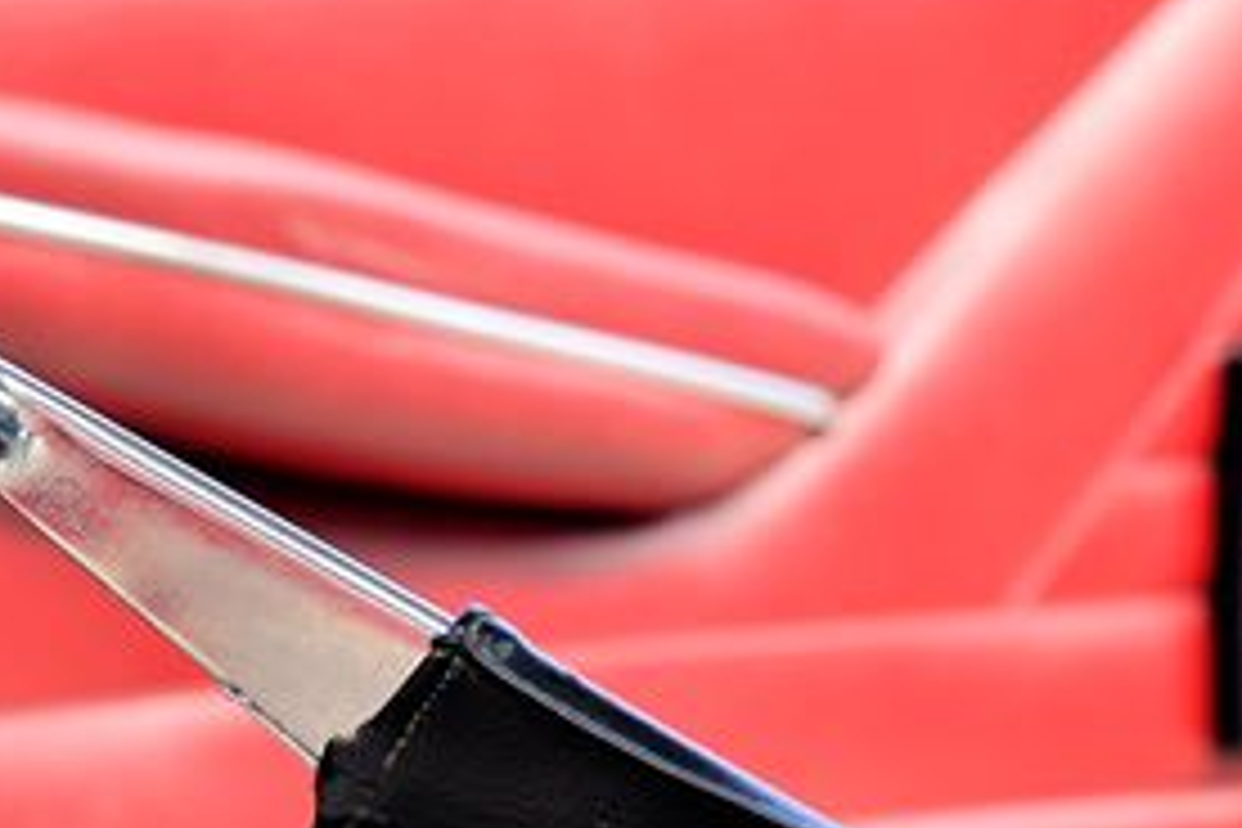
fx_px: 11729
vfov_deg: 4.0
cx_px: -603
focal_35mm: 340
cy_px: 508
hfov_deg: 6.0
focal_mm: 98
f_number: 8
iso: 320
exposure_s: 1/125
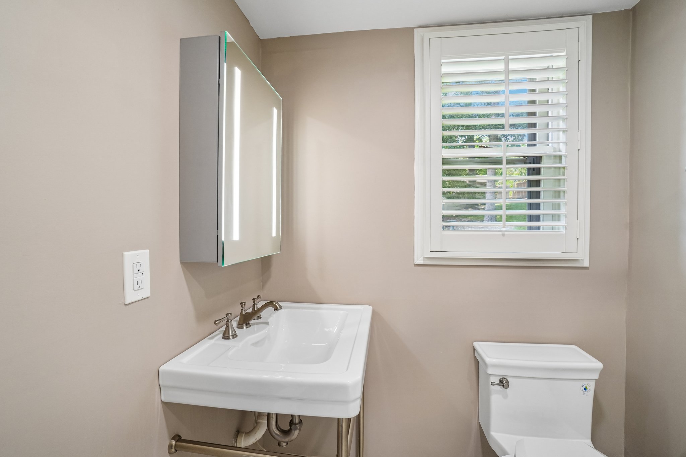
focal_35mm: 15
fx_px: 286
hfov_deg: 100.4
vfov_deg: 77.3
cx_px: 343
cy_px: 228
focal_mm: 10
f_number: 8
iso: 400
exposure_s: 1/25
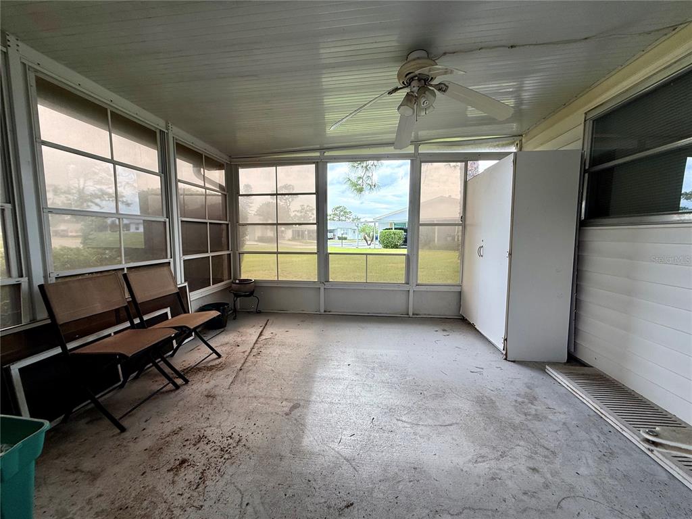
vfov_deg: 85.7
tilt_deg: -4.3
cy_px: 260
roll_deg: -0.3
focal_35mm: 14
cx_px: 346
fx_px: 280
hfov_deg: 102.1
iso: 64
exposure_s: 1/179
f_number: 2.2
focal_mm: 2.22
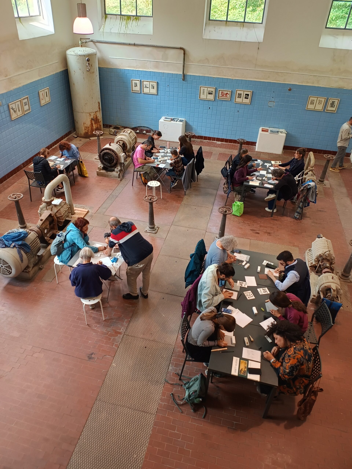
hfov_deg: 56.8
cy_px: 234
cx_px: 176
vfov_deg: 71.6
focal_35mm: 24
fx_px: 325
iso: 374
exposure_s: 1/100
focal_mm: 5.89
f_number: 1.4
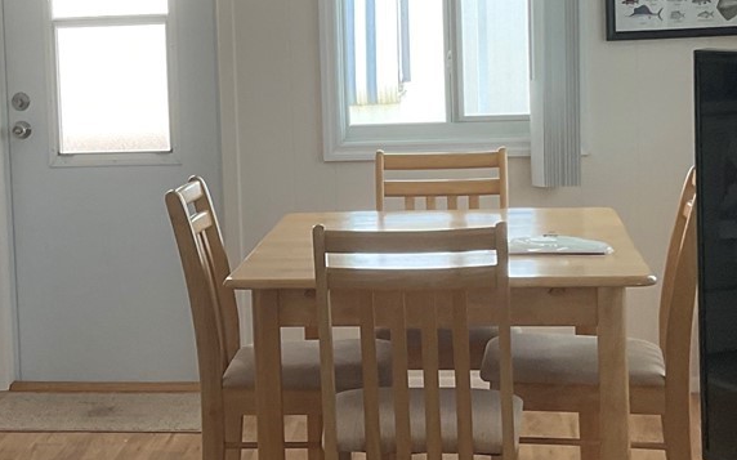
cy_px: 153
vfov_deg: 15.1
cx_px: 139
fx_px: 1727
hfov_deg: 23.7
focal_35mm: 86
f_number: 1.8
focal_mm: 3
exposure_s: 1/60
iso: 50
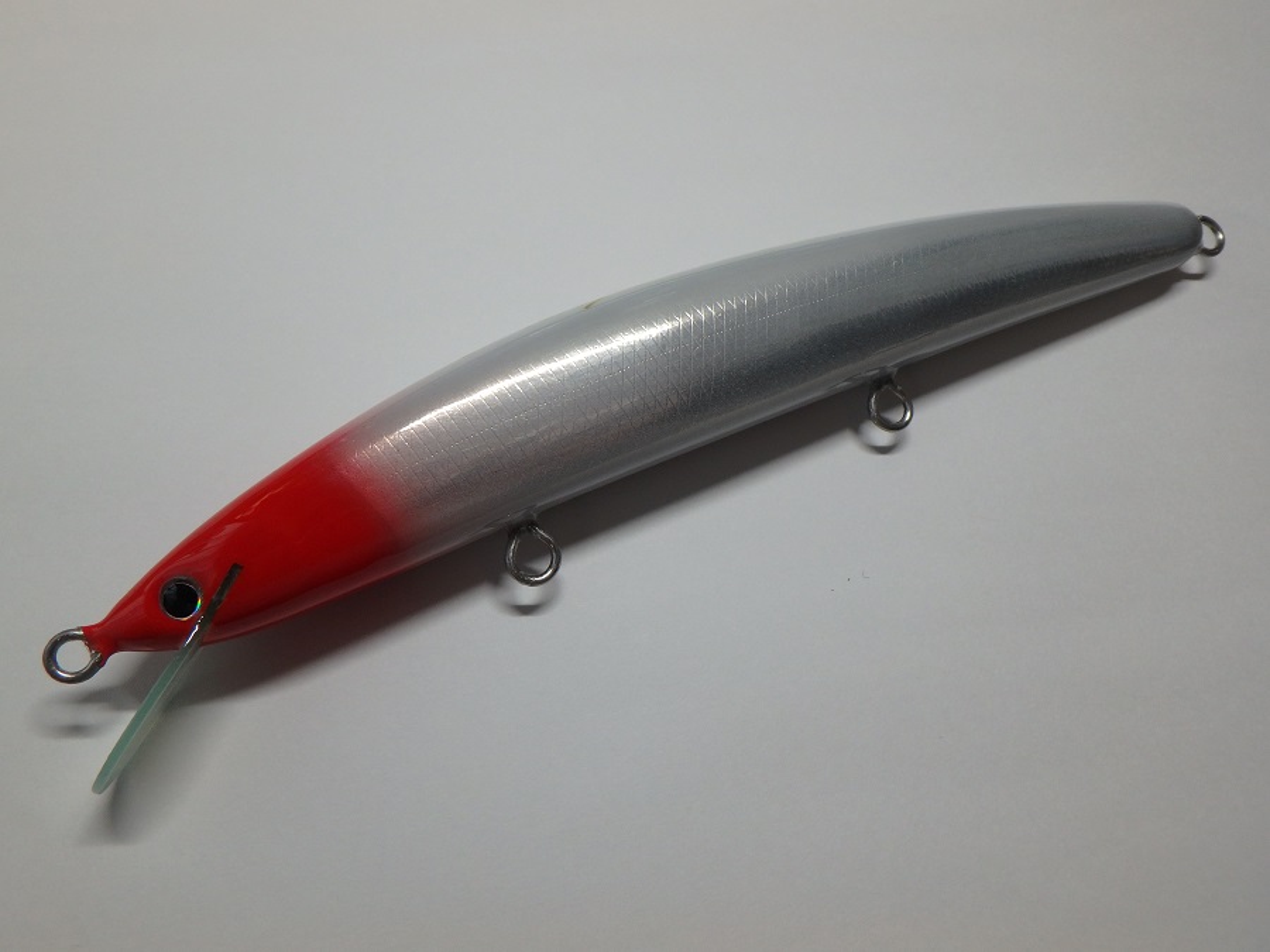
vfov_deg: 48.2
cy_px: 476
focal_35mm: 29
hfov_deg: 61.7
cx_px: 635
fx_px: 1064
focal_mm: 5.2
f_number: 4.6
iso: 125
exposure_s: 1/60
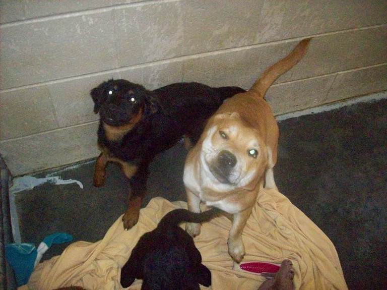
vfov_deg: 39.6
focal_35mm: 36
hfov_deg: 51.4
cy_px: 145
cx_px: 194
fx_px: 402
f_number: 2.7
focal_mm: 6
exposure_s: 1/128
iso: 800
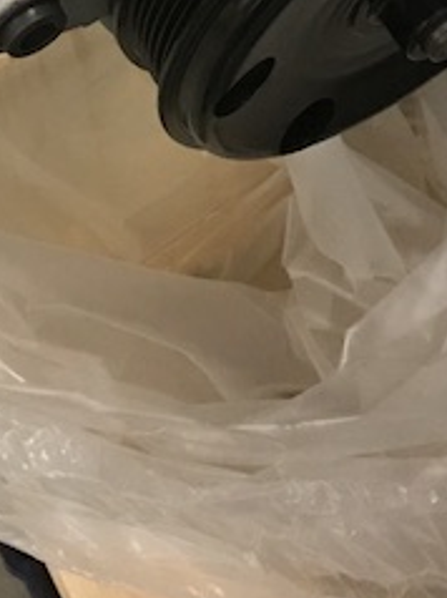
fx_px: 2156
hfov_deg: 11.7
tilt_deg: -48.8
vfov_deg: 13.4
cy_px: -626
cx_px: 467
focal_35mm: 125
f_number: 2.2
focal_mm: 4.15
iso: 50
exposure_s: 1/15
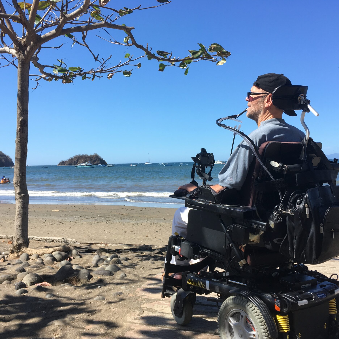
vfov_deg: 47.2
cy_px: 171
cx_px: 168
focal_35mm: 35
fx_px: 388
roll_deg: +1.5
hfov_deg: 47.2
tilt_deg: -2.0
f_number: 2.2
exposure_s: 1/927
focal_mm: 4.15
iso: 25
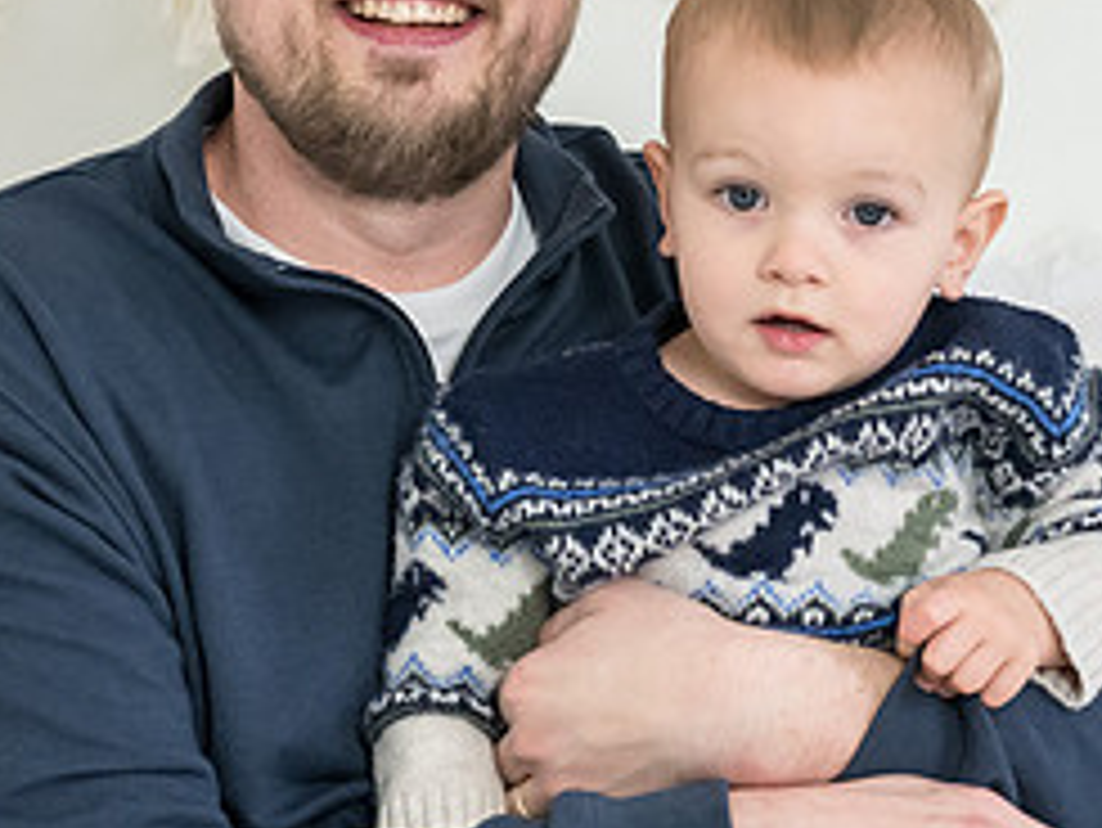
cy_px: 30
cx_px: 522
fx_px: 5351
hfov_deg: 11.8
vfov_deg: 8.8
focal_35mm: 168
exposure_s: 1/320
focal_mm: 56
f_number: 4
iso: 2500
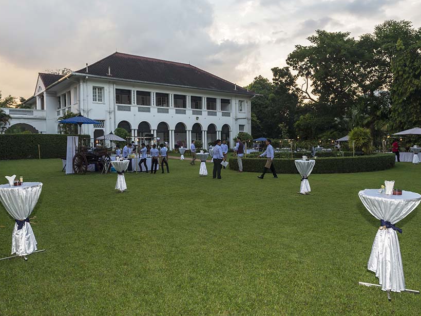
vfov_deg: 51.3
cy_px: 153
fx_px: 328
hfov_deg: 65.3
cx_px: 214
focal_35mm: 27
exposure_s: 1/60
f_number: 8
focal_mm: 24
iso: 400
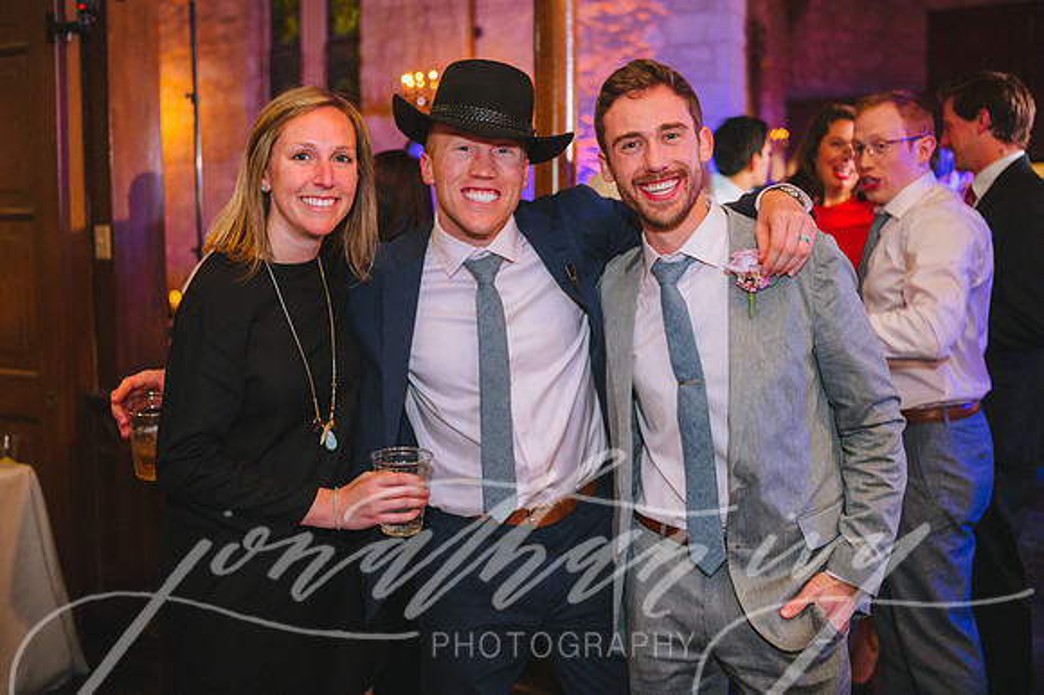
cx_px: 503
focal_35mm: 39
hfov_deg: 49.1
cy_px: 335
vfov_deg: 33.8
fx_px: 1142
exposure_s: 1/80
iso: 2500
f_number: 2.8
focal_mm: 38
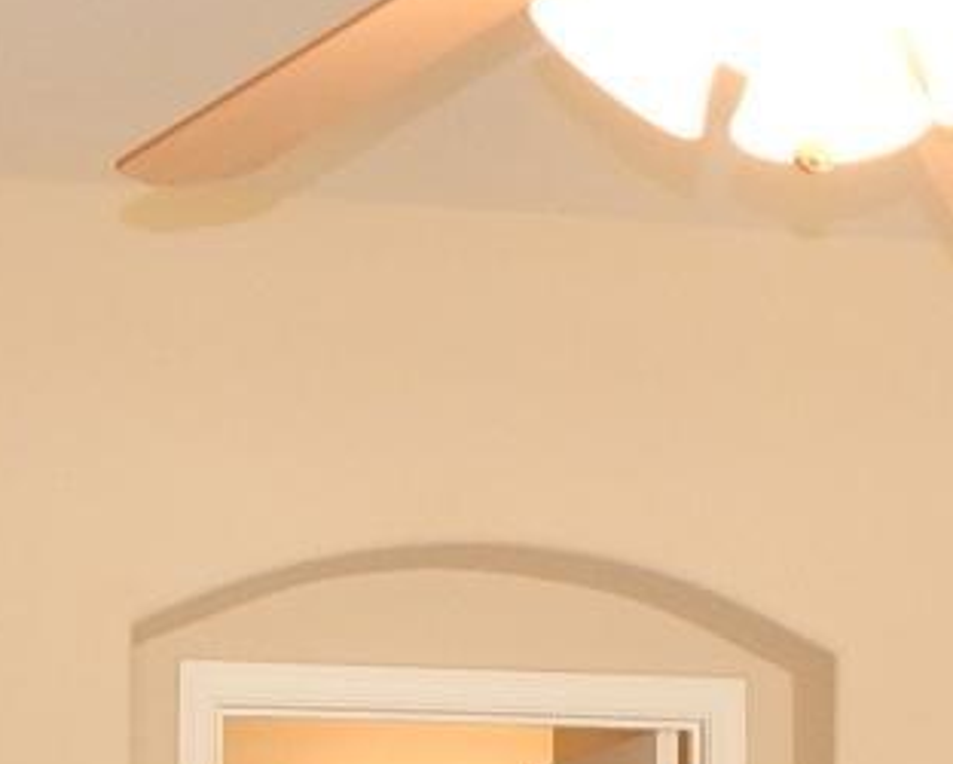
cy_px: 1177
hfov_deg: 17.4
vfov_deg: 13.2
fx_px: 3105
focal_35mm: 110
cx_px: 614
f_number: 3
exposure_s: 1/30
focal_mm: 4
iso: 200
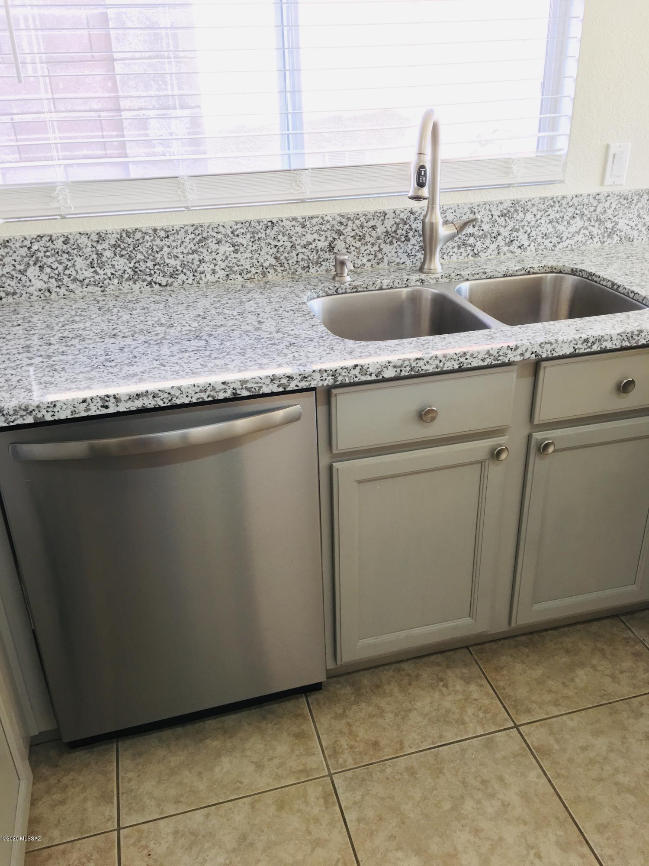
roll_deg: -0.1
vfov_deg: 61.7
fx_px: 725
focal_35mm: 29
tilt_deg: -26.8
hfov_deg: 48.2
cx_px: 324
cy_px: 433
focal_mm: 4.15
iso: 50
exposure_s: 1/30
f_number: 2.2
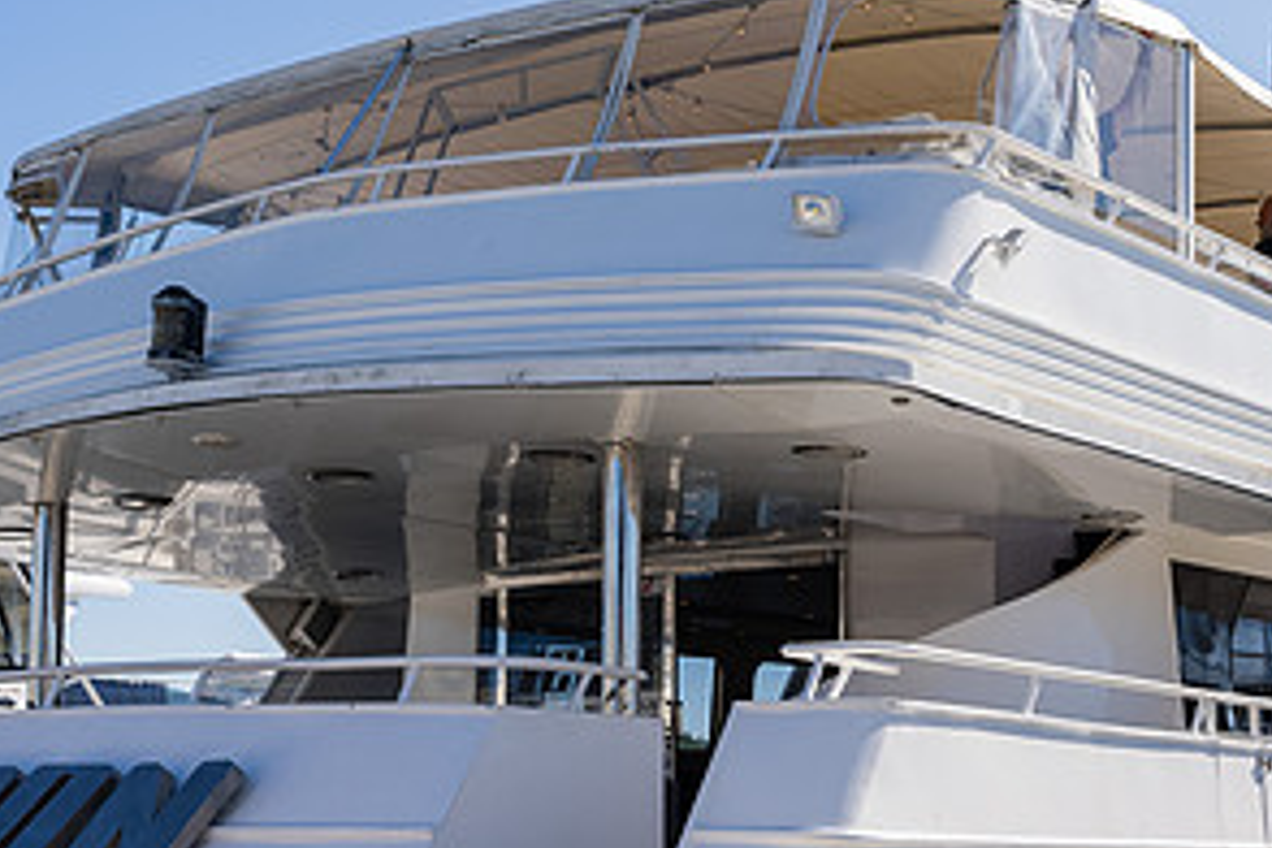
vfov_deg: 19.6
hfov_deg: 29.0
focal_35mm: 69
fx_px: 2438
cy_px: 647
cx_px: 857
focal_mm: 35
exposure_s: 1/800
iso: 100
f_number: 5.6
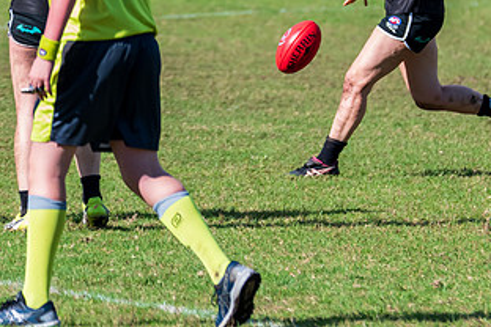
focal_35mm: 794
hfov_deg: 2.6
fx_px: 10828
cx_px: 406
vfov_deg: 1.7
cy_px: -2
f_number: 8
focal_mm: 350
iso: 800
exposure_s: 1/1600
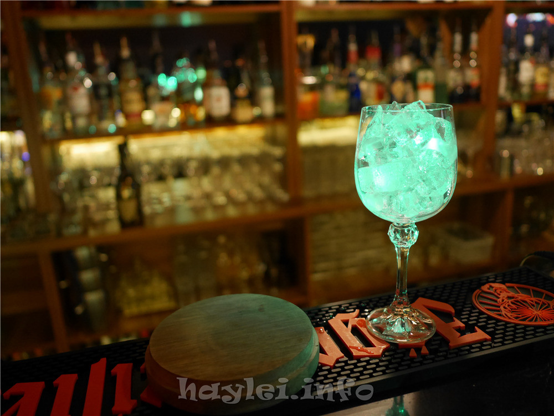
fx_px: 480
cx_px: 277
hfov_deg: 60.0
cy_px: 208
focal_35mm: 30
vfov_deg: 46.8
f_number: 1.7
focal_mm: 15
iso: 2000
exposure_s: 1/60
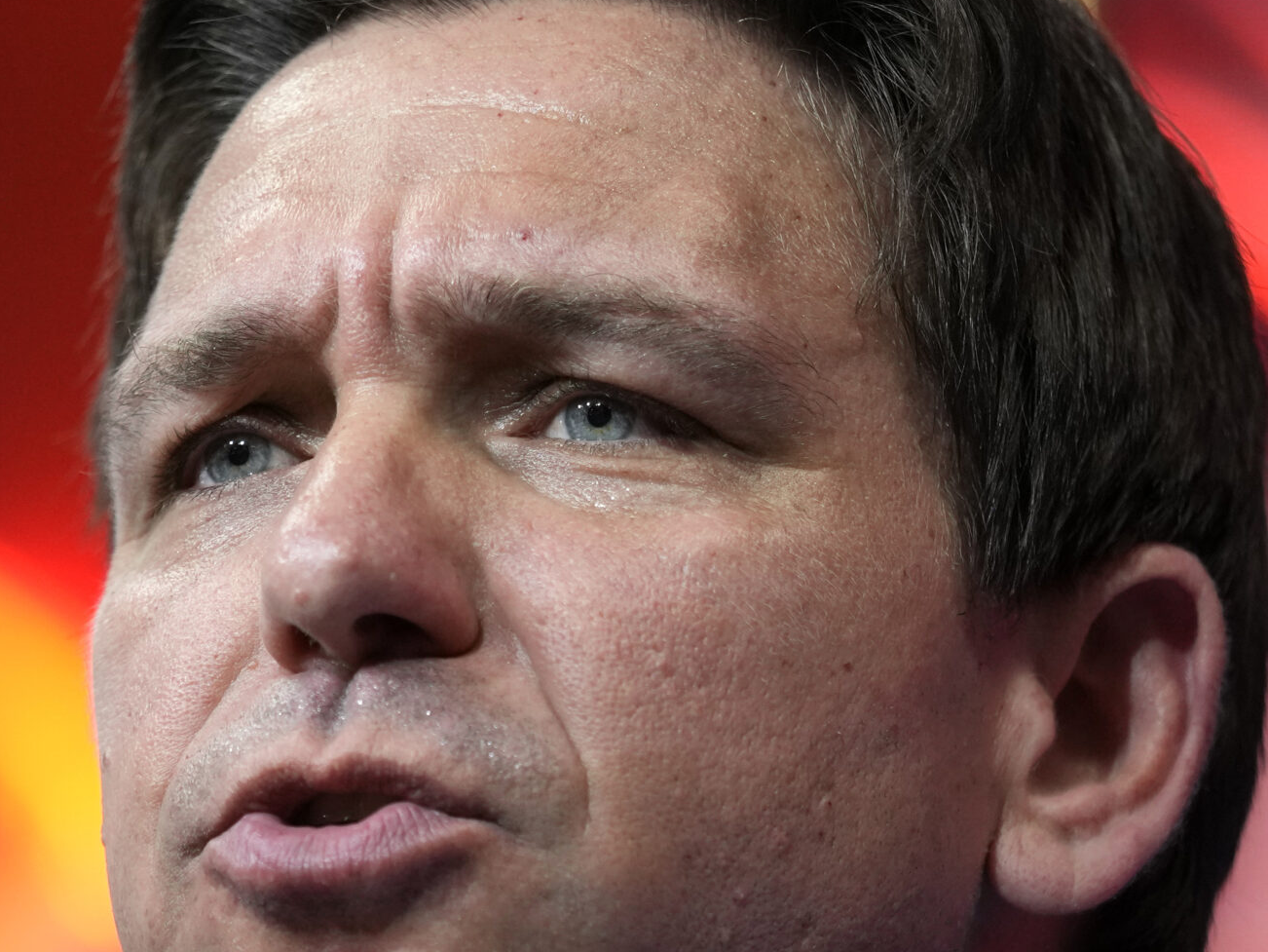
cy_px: 560
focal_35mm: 567
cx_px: 497
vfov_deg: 2.6
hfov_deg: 3.5
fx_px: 20773
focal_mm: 200
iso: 1250
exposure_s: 1/640
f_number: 2.8
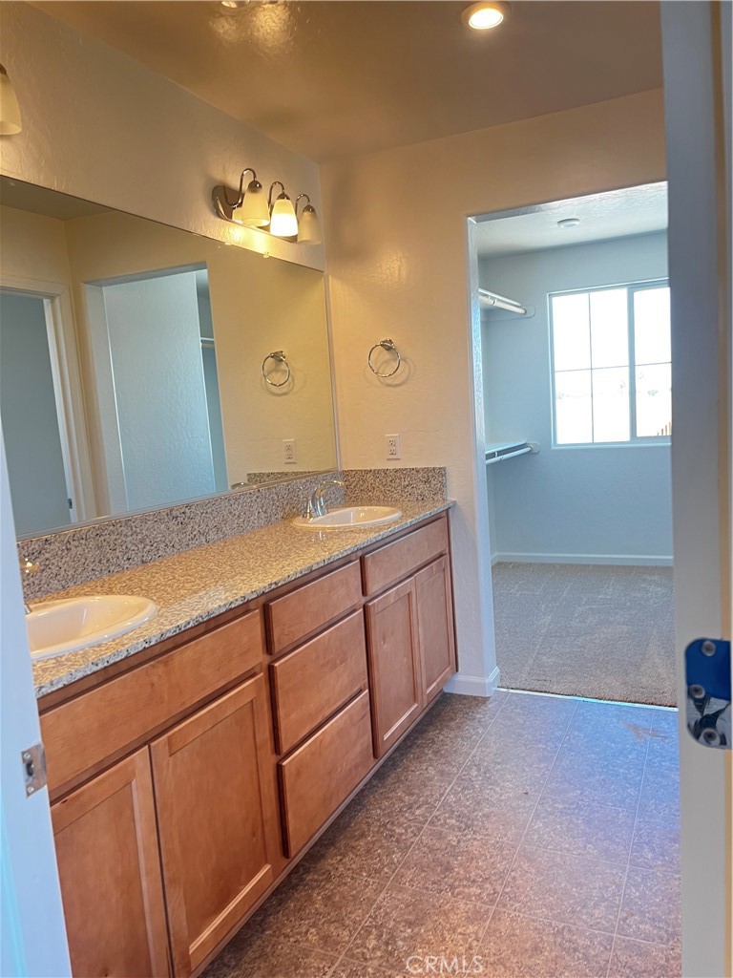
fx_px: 734
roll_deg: +4.5
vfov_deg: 67.3
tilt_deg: -6.6
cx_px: 366
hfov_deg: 53.1
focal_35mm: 26
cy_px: 489
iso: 80
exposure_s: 1/60
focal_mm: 5.1
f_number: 1.6
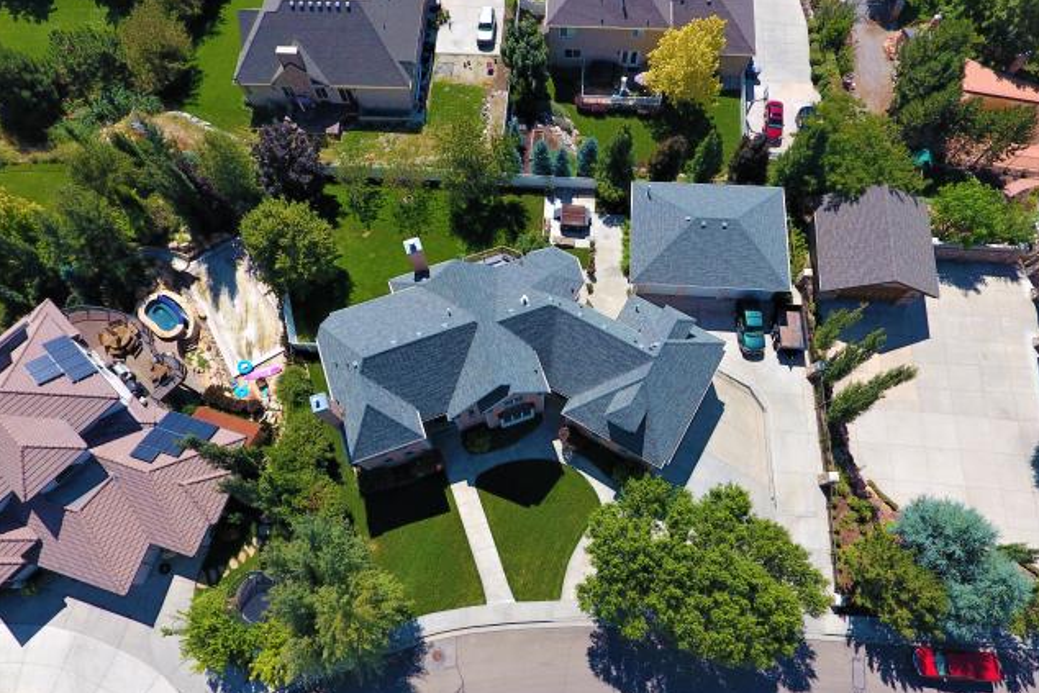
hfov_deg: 81.2
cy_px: 387
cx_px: 520
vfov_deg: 59.4
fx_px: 606
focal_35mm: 21
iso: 100
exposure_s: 1/924
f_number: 2.8
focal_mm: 3.61
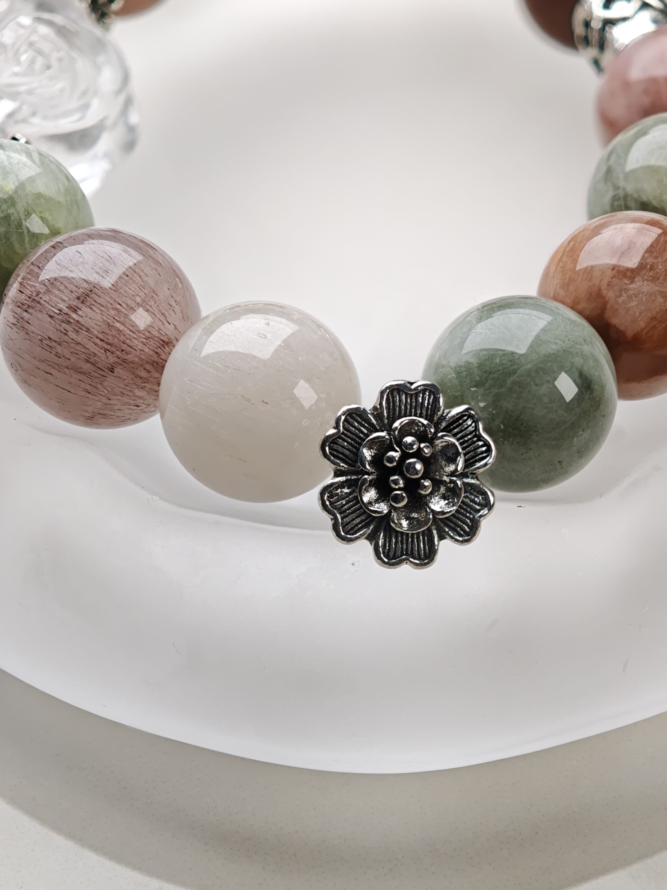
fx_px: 1978
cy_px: 445
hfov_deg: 19.1
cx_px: 334
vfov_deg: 25.3
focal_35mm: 77
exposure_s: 1/722
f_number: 1.8
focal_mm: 11.5
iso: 80
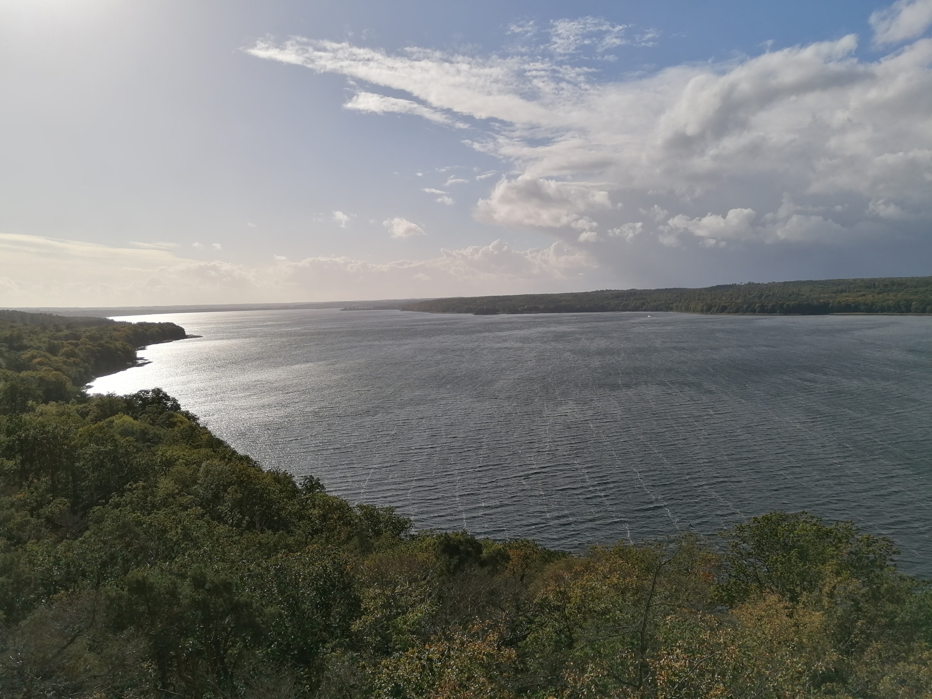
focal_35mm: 27
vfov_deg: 51.4
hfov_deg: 65.3
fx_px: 727
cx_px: 466
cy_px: 350
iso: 50
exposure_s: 1/5814
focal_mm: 4.75
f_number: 1.8
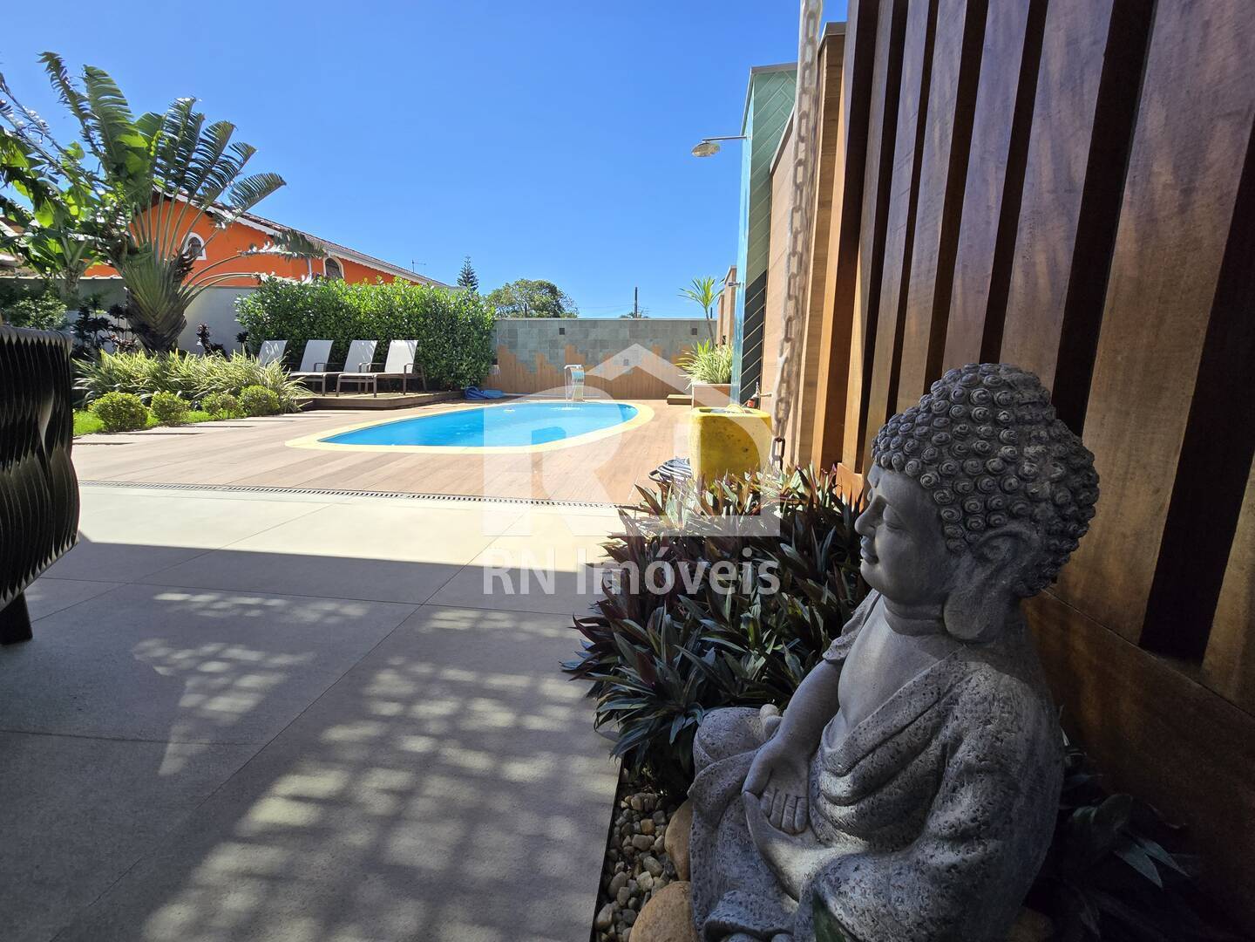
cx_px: 628
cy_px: 471
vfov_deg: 89.9
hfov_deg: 106.2
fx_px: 471
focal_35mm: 13
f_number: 2.2
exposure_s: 1/2000
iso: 64
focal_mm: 2.2
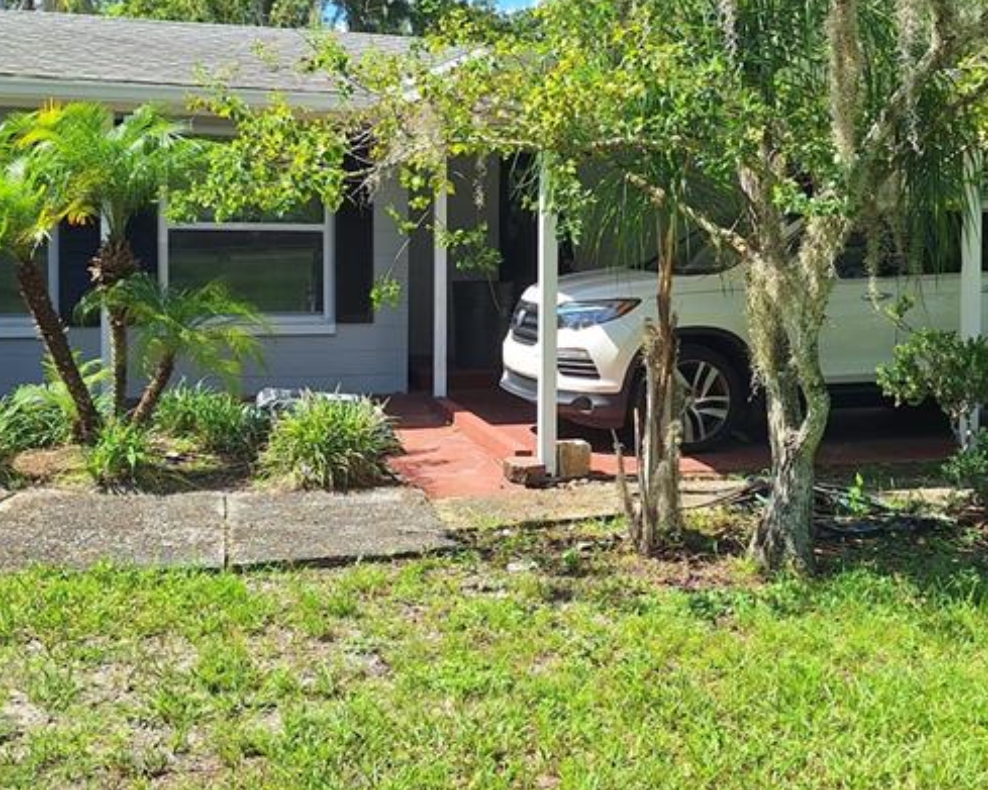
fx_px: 1374
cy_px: 281
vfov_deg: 31.9
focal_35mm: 47
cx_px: 651
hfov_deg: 39.1
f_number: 1.8
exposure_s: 1/1701
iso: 40
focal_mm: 5.54
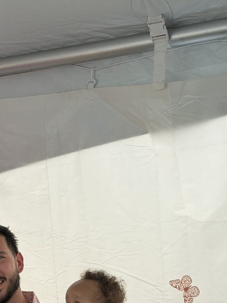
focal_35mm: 104
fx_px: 910
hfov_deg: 14.0
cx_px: -1
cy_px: 311
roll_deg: -1.0
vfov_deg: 18.4
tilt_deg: +1.0
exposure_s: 1/132
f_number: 1.78
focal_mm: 6.76
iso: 64
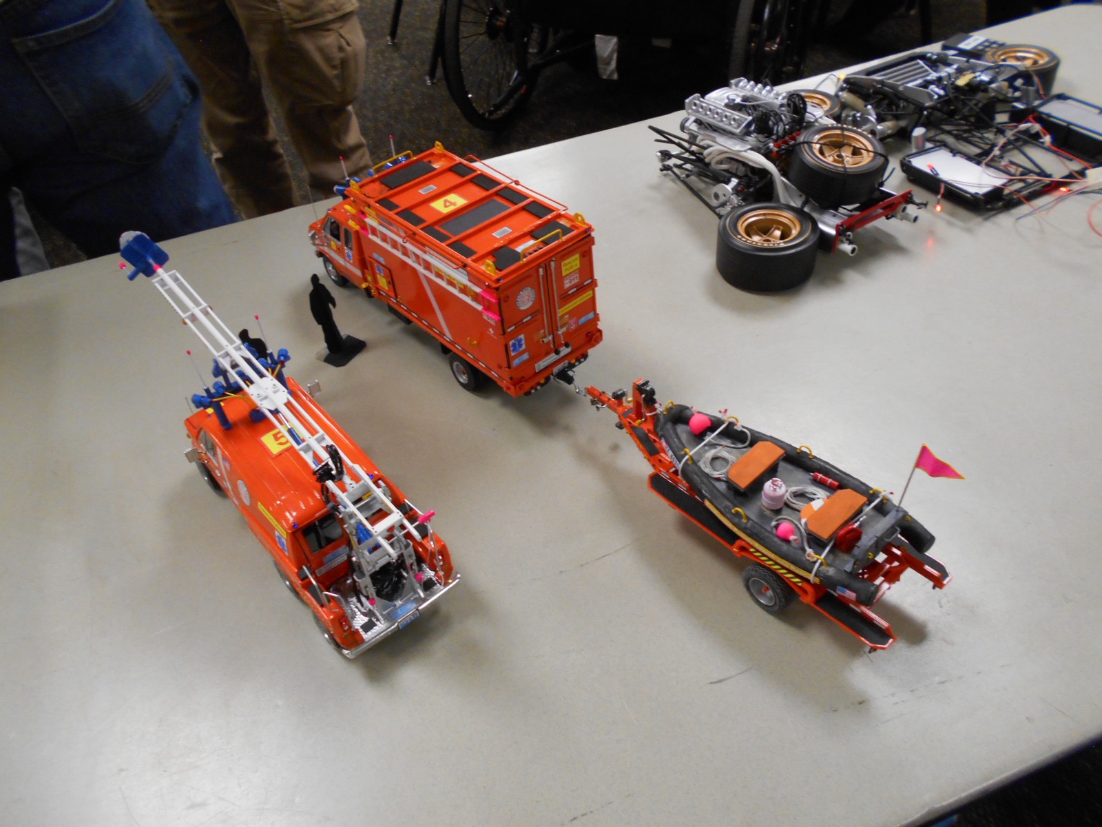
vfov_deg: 53.1
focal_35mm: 26
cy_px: 414
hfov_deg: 67.3
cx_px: 551
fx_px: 828
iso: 250
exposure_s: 1/30
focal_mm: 4.6
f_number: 3.2
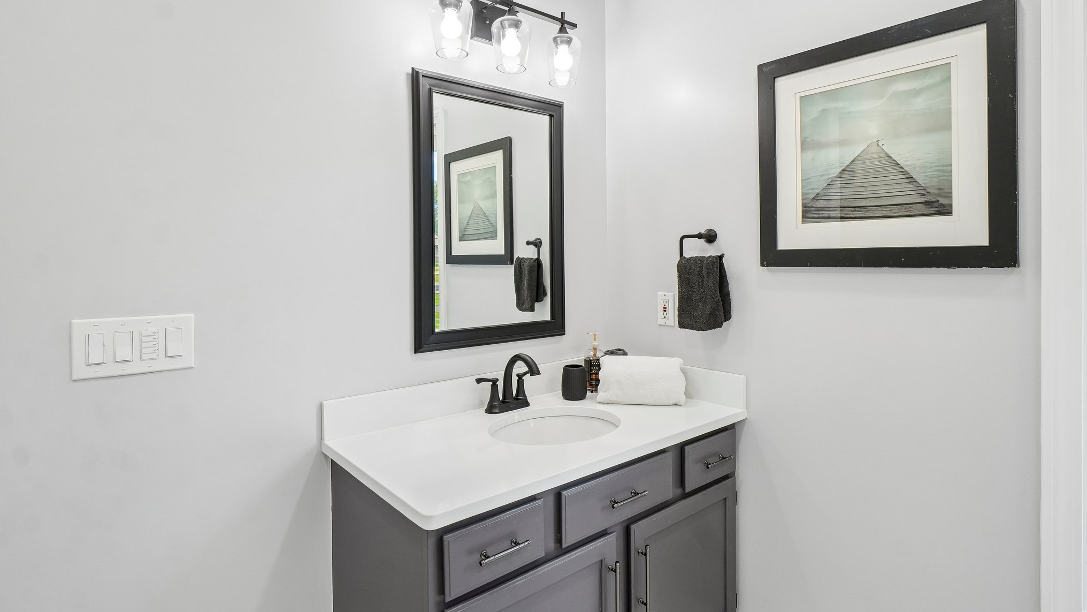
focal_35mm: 19
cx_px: 540
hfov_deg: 89.6
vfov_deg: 58.2
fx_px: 548
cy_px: 268
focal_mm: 12
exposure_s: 1/30
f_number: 8
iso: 250
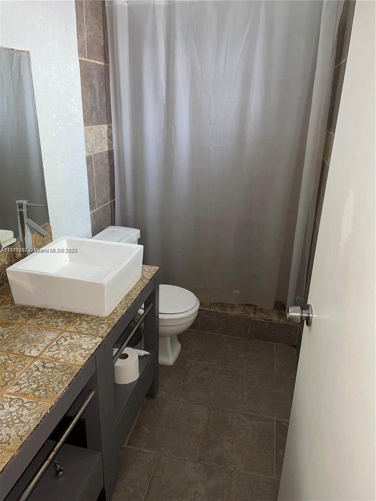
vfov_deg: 67.3
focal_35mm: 26
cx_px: 188
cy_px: 250
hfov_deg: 53.1
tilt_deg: -20.4
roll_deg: +0.5
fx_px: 377
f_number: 1.6
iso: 50
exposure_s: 1/17
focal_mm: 4.2
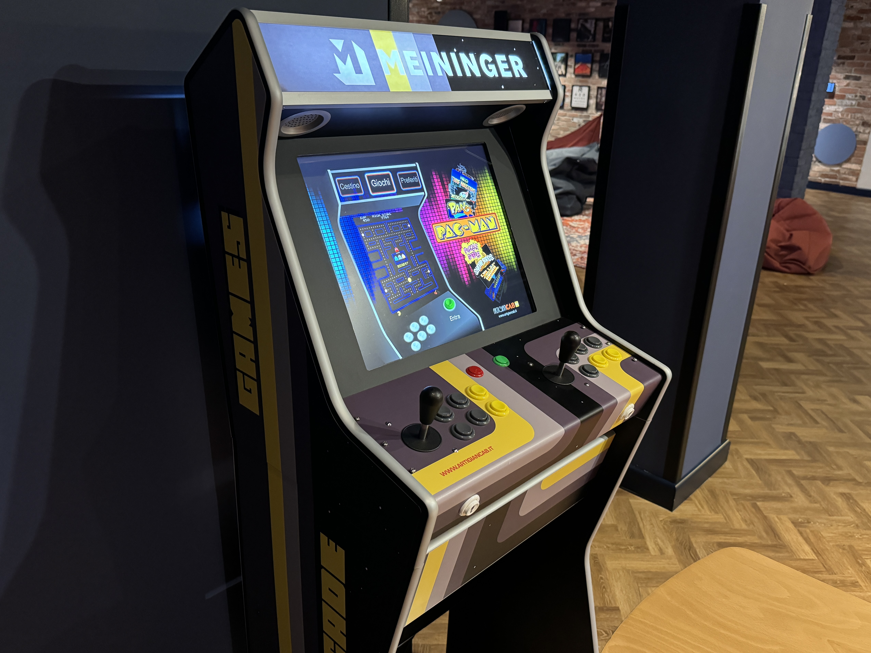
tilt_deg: -22.6
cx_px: 459
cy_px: 343
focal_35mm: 27
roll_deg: -1.9
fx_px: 679
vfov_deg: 51.3
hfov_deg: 65.3
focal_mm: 6.86
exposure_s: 1/33
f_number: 1.78
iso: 800
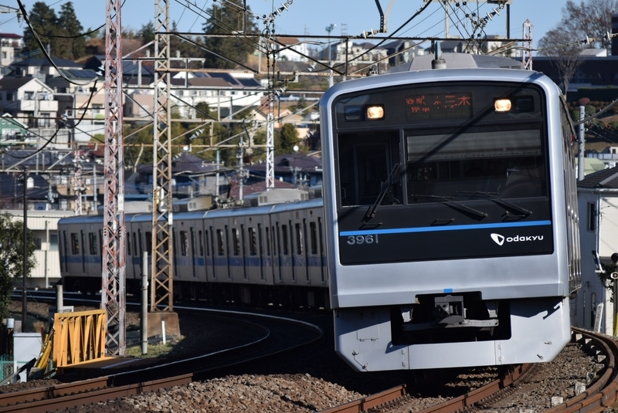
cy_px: 206
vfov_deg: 5.4
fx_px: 4381
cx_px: 309
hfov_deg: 8.1
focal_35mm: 255
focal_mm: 170
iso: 100
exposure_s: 1/800
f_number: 5.6
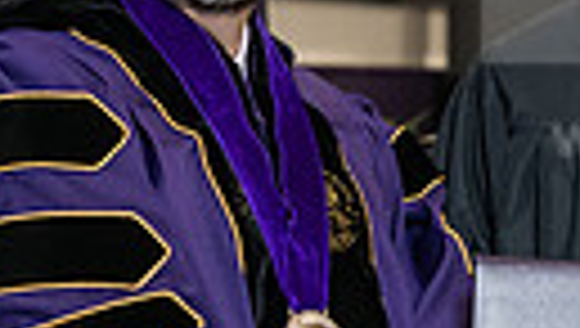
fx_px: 4790
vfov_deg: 3.9
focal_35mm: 311
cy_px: 231
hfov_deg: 6.9
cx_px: 346
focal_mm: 66
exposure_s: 1/200
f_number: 5
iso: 2500
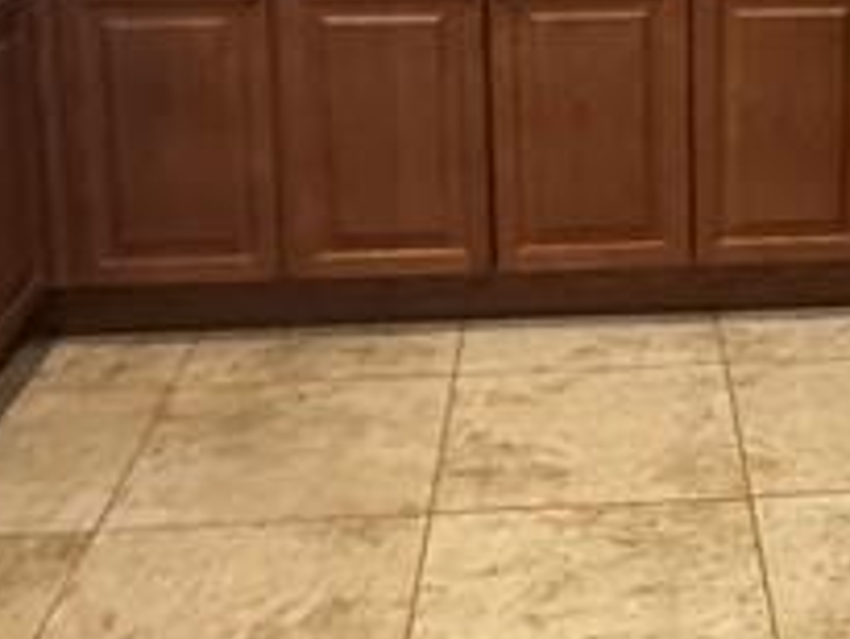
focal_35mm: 70
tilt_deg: -9.5
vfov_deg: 20.2
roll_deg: -1.1
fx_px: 1720
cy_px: -50
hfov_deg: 26.6
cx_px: 796
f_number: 2.2
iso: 500
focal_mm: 2.22
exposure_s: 1/60
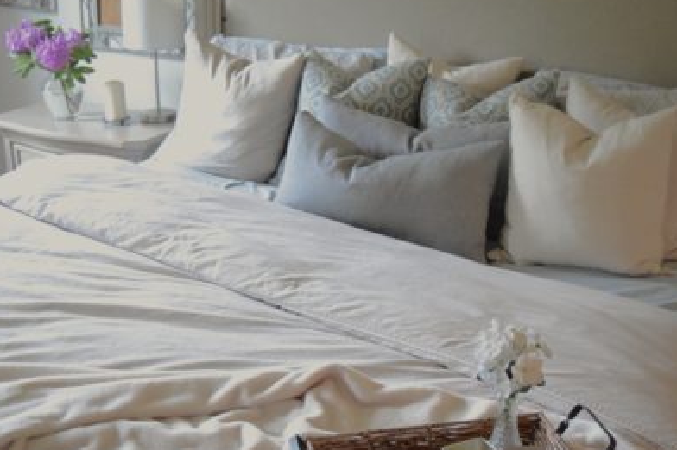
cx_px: 330
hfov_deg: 38.4
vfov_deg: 26.1
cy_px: 261
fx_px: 971
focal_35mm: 52
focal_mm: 27
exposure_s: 1/100
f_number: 4.5
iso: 6400
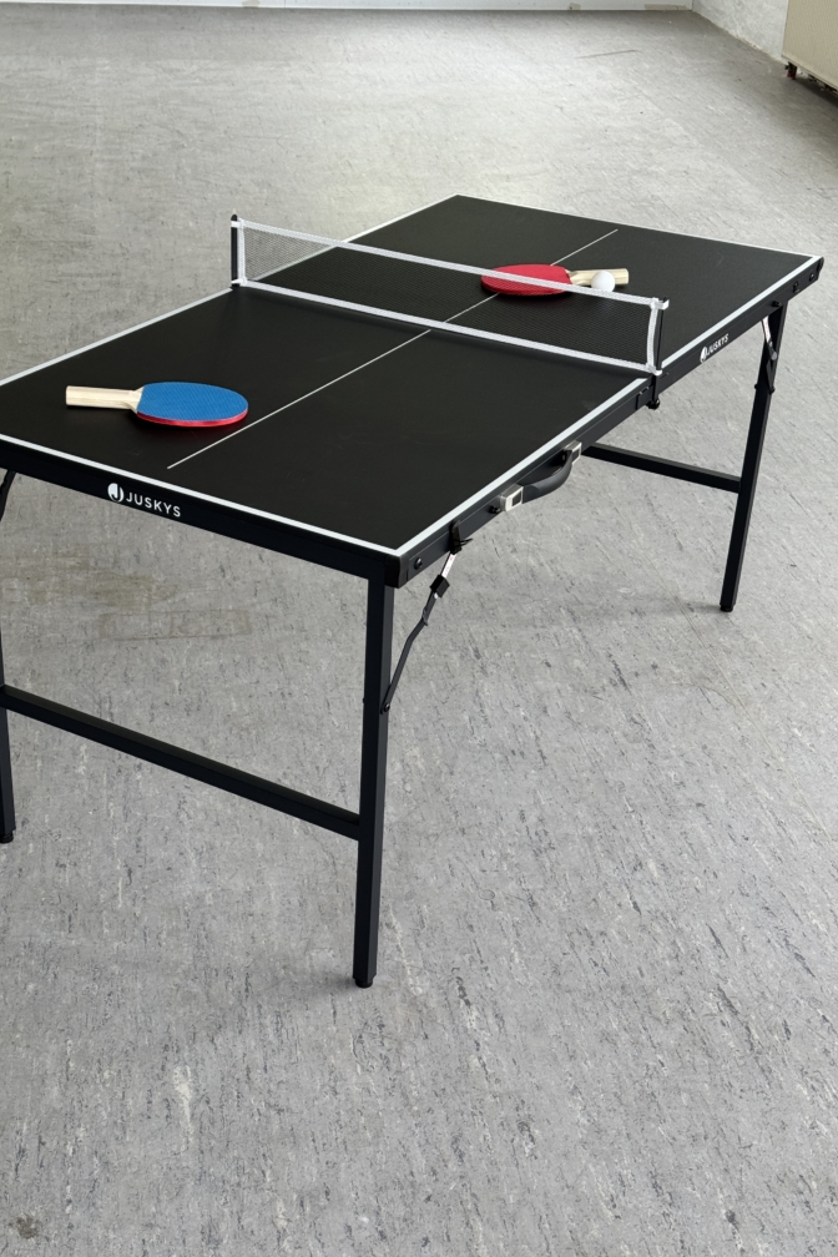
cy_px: 621
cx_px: 375
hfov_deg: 26.5
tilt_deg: -28.5
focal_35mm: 51
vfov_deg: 38.9
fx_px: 1781
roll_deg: -2.2
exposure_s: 1/143
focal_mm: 6.76
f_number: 1.78
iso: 50
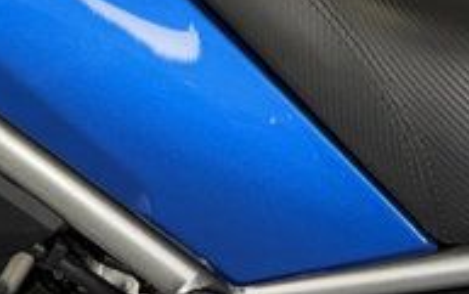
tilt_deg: +0.7
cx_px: 49
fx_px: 1727
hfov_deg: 15.3
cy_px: -379
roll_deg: -1.9
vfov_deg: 8.9
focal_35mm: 135
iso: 64
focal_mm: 6.76
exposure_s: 1/27
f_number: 1.78
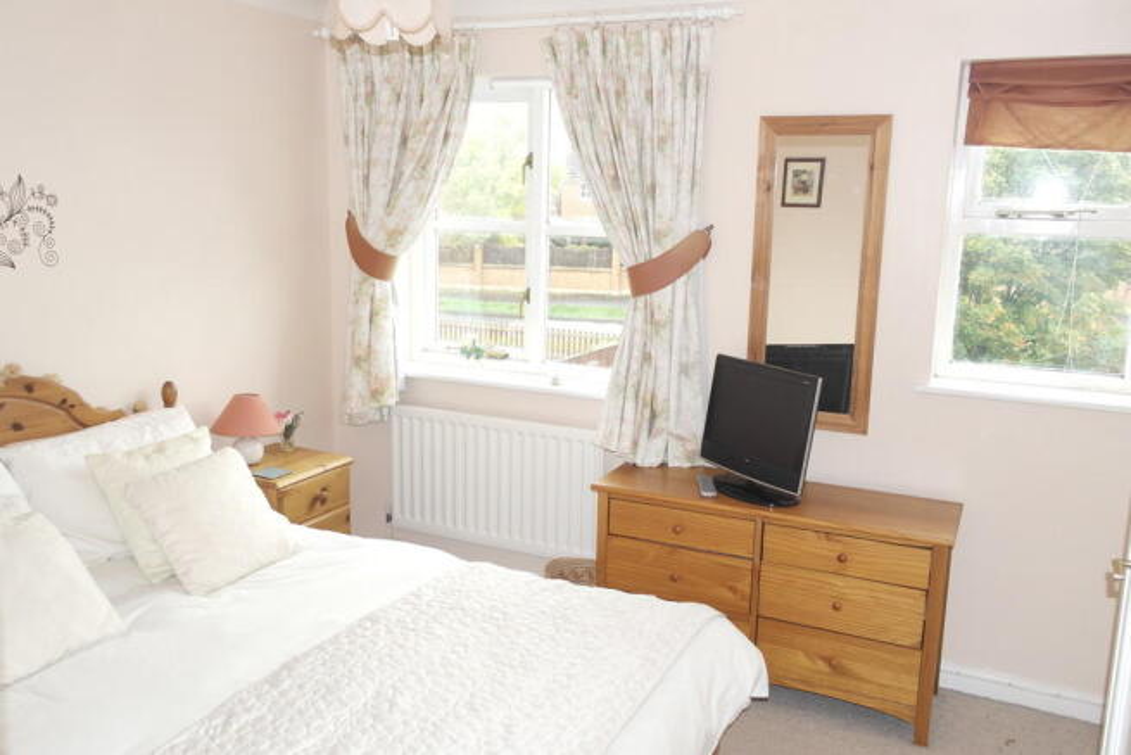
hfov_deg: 61.9
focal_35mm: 30
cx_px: 566
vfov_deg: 43.6
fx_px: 943
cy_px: 378
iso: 200
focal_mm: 20
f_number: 3.5
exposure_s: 1/40
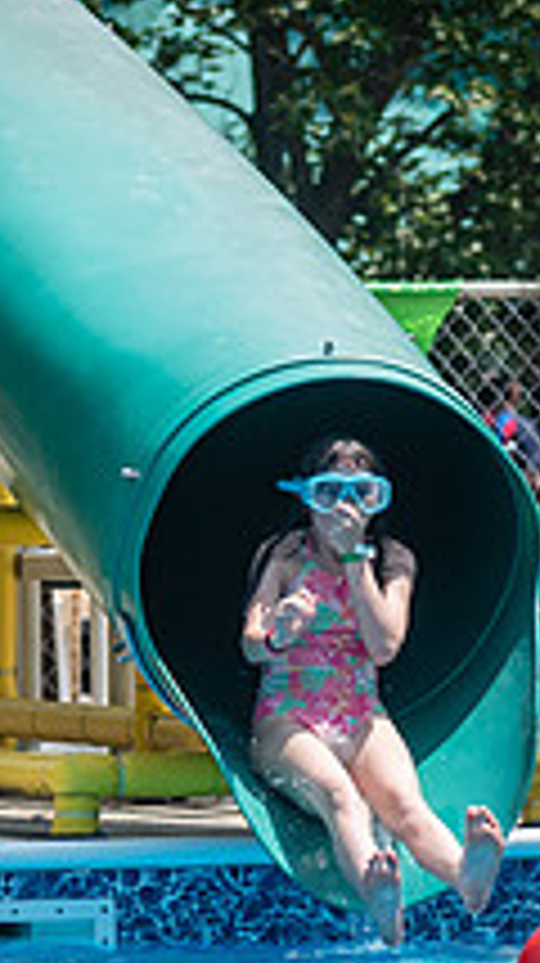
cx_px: 415
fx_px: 13294
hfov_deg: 2.3
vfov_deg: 4.1
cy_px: 860
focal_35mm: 521
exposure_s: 1/2000
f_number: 4
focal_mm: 135
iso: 200
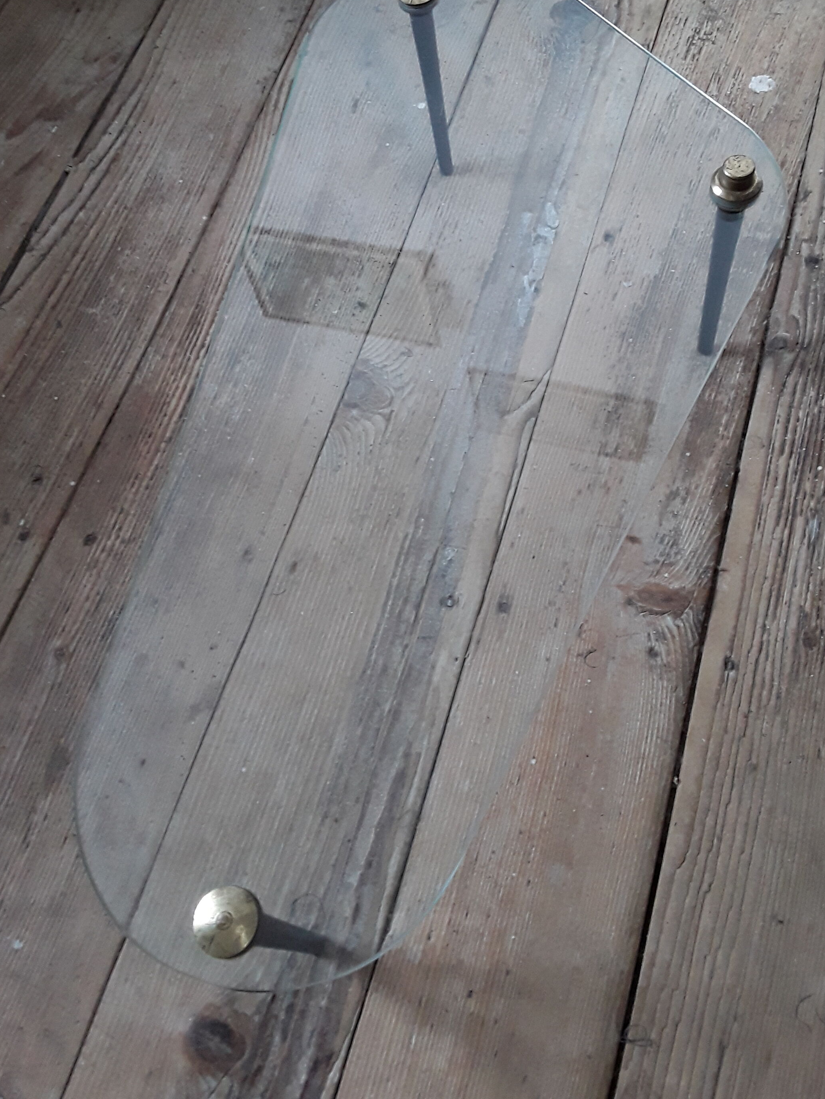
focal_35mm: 32
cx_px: 447
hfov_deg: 44.1
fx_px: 1017
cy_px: 451
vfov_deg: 56.5
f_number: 1.9
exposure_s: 1/33
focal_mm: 2.91
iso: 160
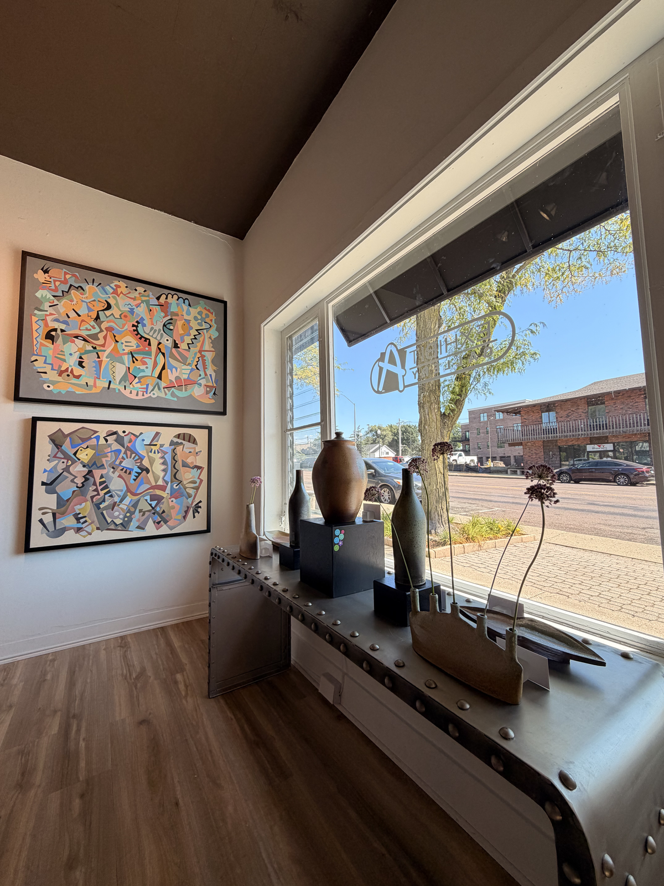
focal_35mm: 14
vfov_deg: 102.1
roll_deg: +1.1
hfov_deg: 85.7
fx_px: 358
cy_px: 443
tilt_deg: +5.6
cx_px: 332
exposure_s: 1/365
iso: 50
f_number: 2.2
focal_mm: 2.22
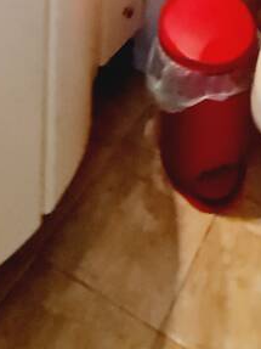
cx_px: 244
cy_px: -298
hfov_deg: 28.3
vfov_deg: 21.5
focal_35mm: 49
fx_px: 493
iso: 400
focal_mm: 2.2
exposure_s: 1/30
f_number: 2.2
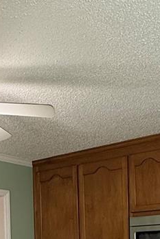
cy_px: 273
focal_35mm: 64
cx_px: 102
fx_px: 426
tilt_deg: -1.9
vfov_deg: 28.1
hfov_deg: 21.2
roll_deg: +1.0
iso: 200
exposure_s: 1/60
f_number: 2.2
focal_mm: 2.22
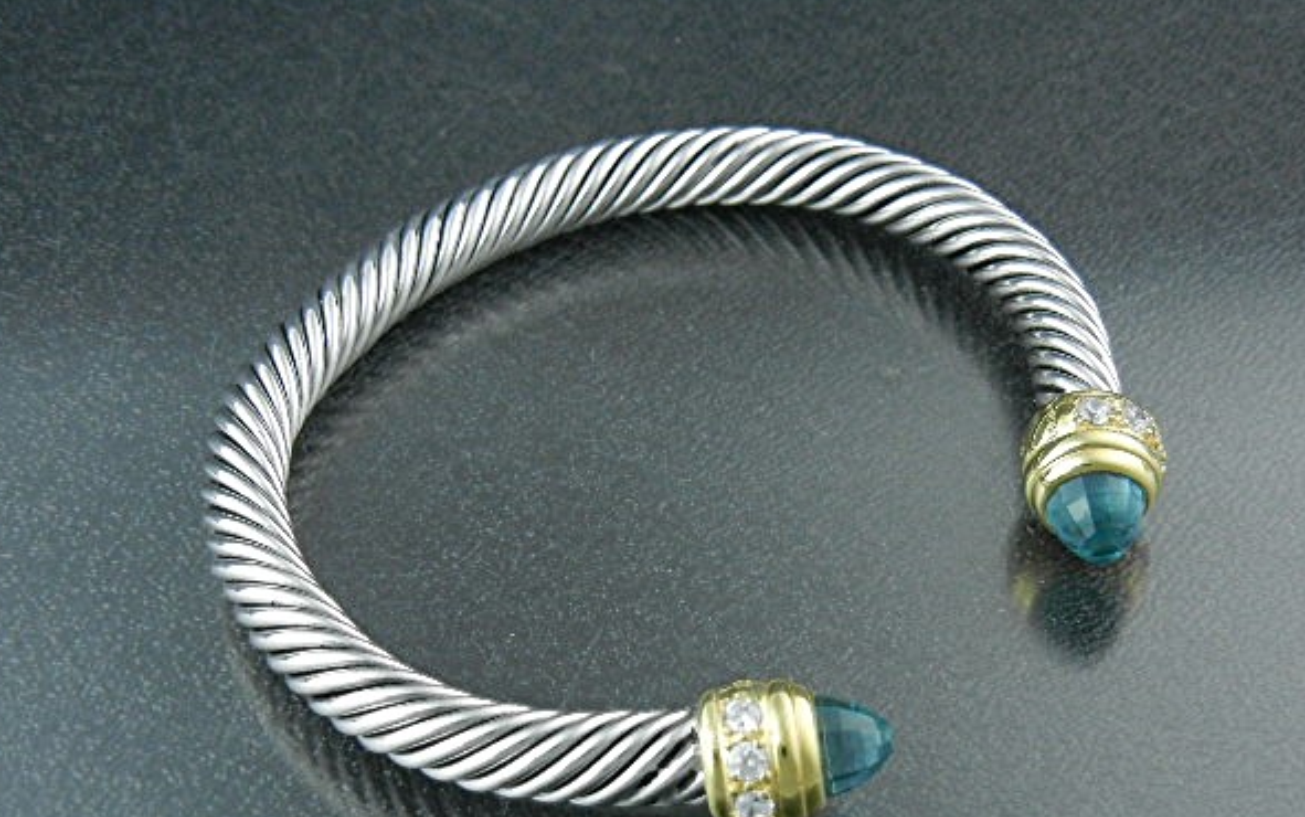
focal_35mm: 78
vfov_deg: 16.7
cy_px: 523
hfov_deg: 26.5
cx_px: 673
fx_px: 2775
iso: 200
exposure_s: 1/7.6
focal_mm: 12.2
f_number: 4.1
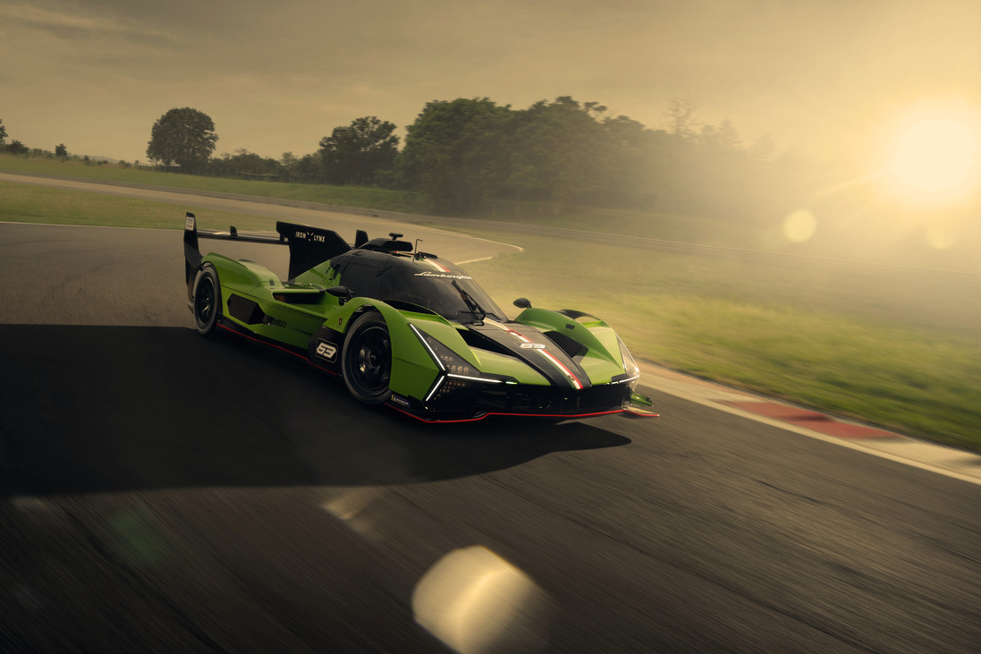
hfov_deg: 53.2
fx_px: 977
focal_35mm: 36
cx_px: 533
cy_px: 344
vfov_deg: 37.0
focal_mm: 32.8
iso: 160
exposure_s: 1/40
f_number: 6.3
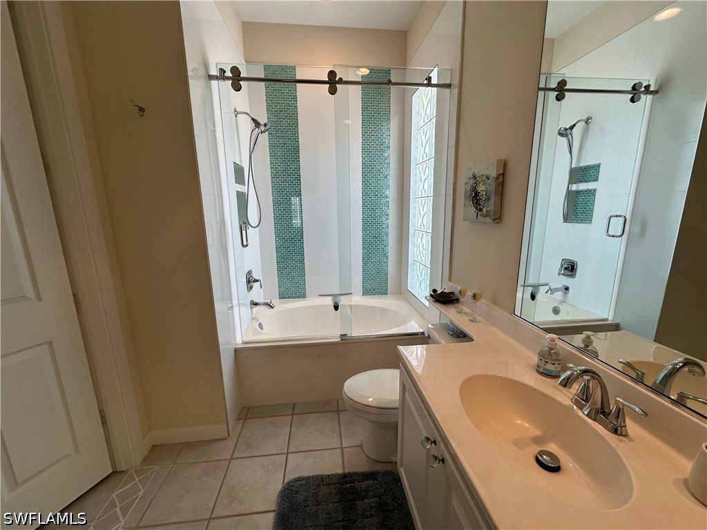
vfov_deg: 85.7
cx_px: 354
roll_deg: +0.7
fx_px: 286
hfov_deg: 102.1
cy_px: 265
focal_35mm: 14
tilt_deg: -11.0
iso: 100
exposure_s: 1/120
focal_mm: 2.22
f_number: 2.2
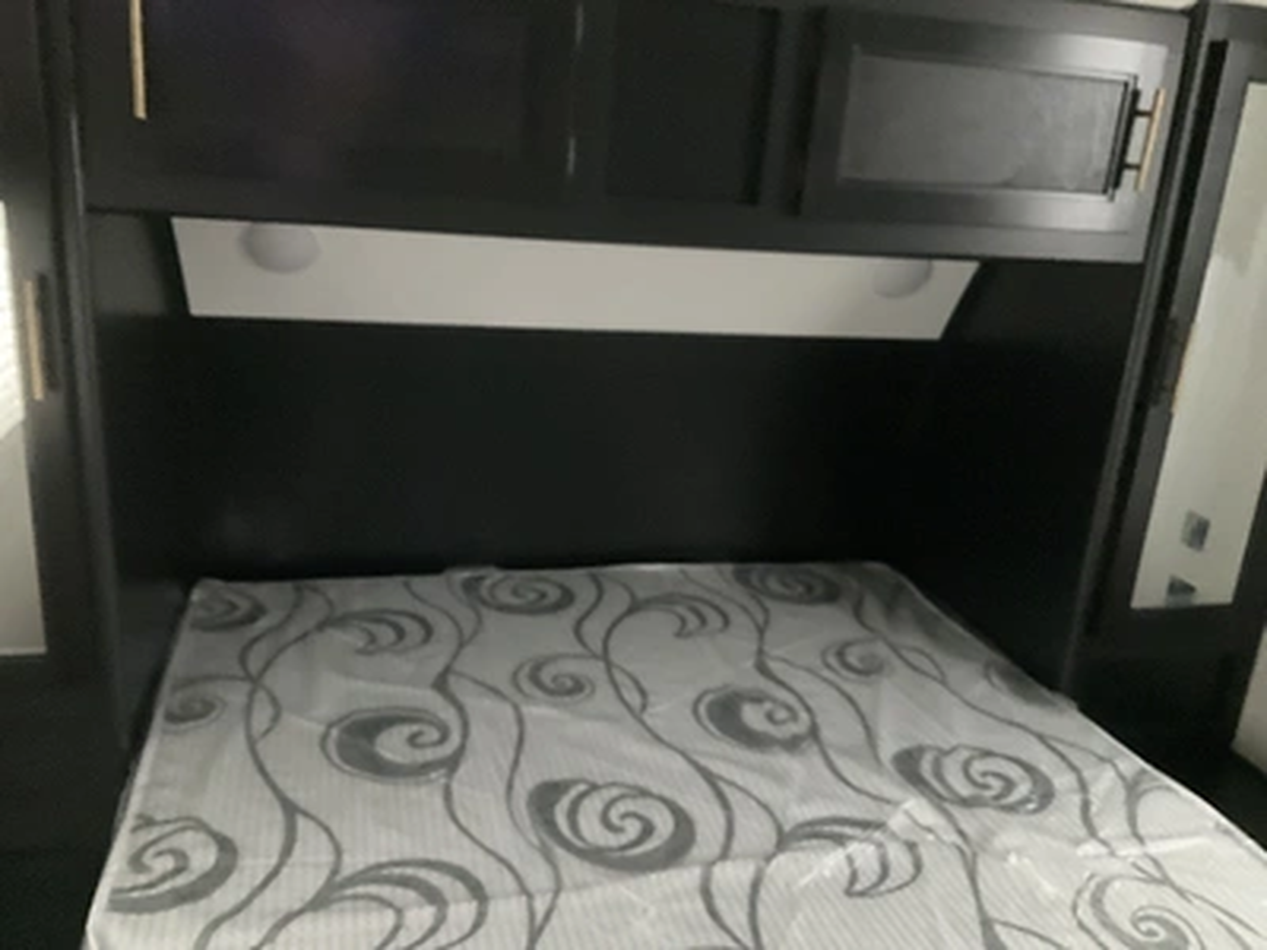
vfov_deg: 48.2
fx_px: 1061
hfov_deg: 61.7
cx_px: 634
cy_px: 475
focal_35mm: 29
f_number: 1.8
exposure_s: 1/22
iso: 640
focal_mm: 3
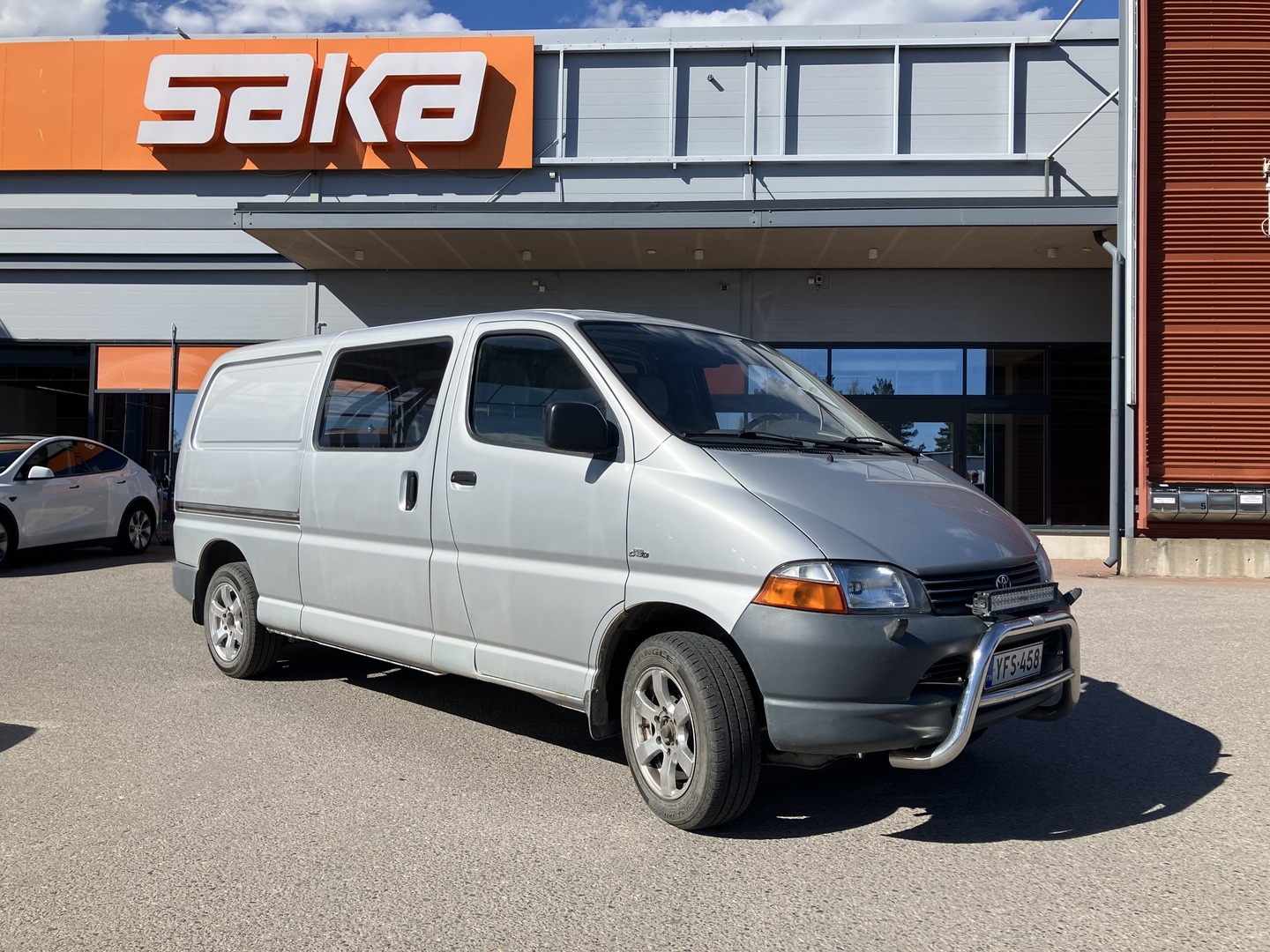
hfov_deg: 63.4
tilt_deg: +2.2
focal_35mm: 28
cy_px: 476
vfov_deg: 49.7
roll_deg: +1.7
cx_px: 635
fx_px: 1027
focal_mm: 3.99
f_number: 1.8
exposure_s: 1/2857
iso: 32
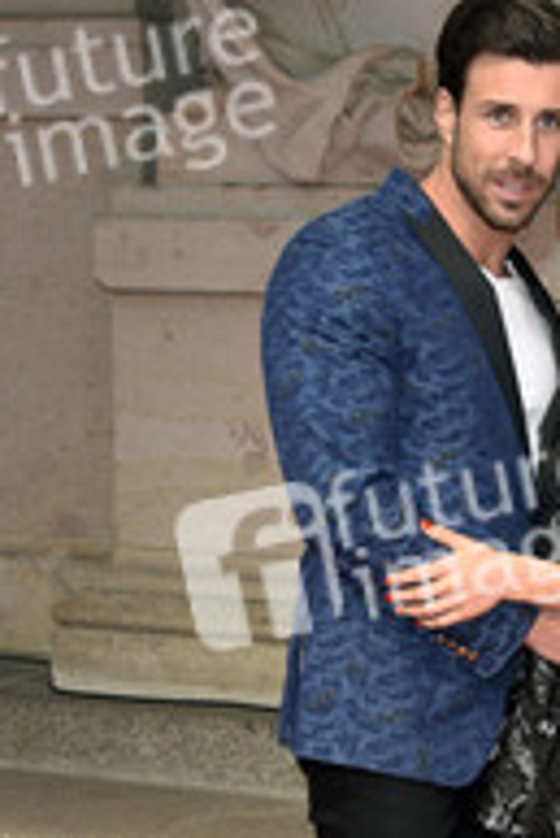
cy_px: 764
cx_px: 525
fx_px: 2119
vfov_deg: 21.8
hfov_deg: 14.9
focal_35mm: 91
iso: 800
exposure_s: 1/160
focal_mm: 44
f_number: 5.6
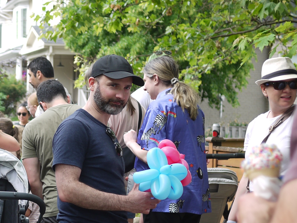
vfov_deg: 14.3
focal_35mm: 103
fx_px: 884
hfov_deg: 18.4
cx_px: -27
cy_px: 186
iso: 100
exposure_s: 1/400
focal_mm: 20
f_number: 1.7
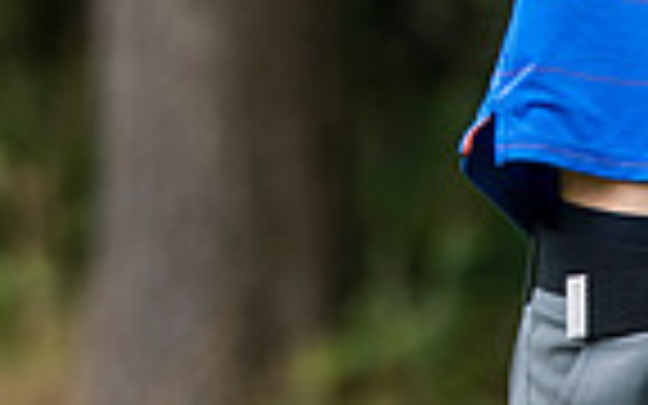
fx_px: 39135
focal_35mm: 2216
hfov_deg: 0.9
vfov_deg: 0.6
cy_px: -448
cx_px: 126
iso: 1000
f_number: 5.6
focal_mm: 360
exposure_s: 1/1000
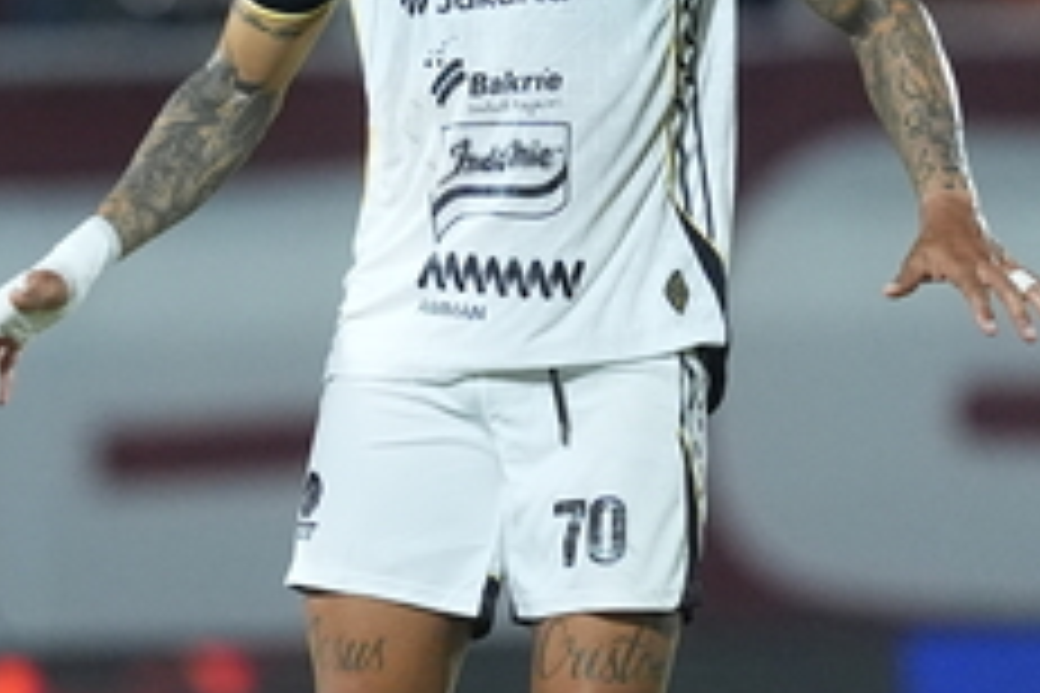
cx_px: -9
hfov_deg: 1.7
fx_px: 35964
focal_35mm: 1245
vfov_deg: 1.1
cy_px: 248
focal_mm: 300
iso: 4000
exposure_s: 1/1250
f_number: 2.8
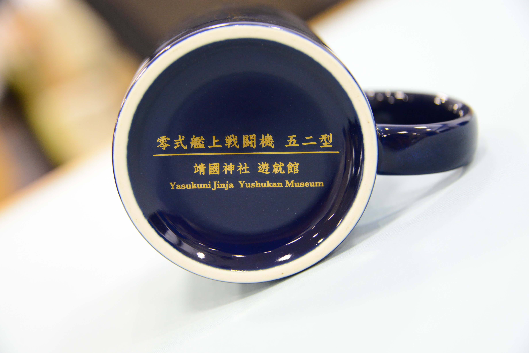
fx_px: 1205
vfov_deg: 16.7
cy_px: 176
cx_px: 264
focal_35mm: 82
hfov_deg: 24.8
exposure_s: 1/100
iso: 2200
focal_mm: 82
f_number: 5
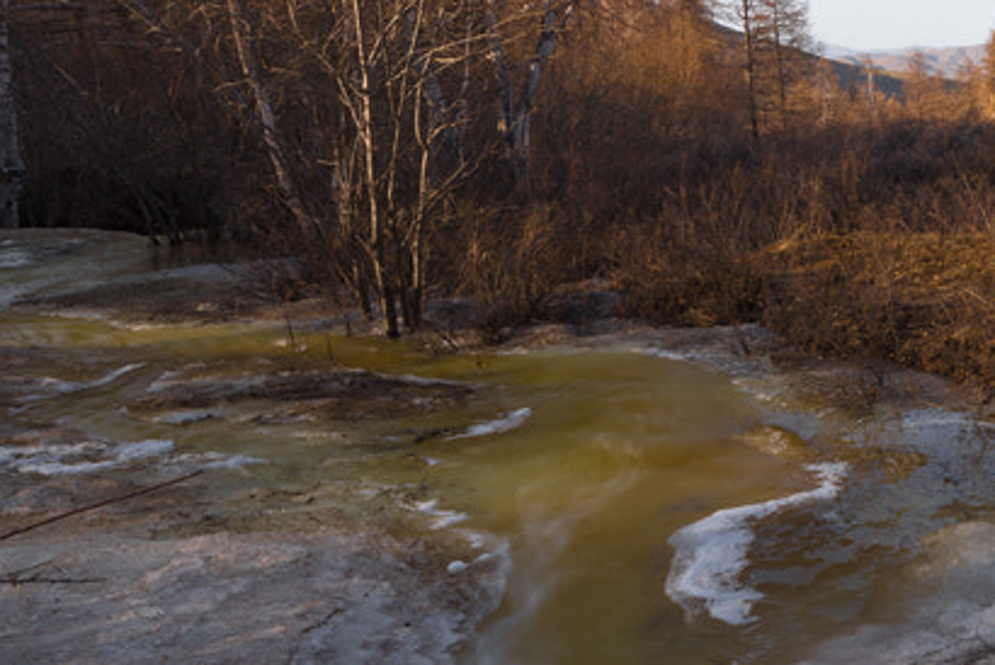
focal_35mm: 41
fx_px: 1134
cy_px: 263
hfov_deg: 33.1
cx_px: 1330
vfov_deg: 32.6
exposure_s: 1.3
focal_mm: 14
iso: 50
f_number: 22
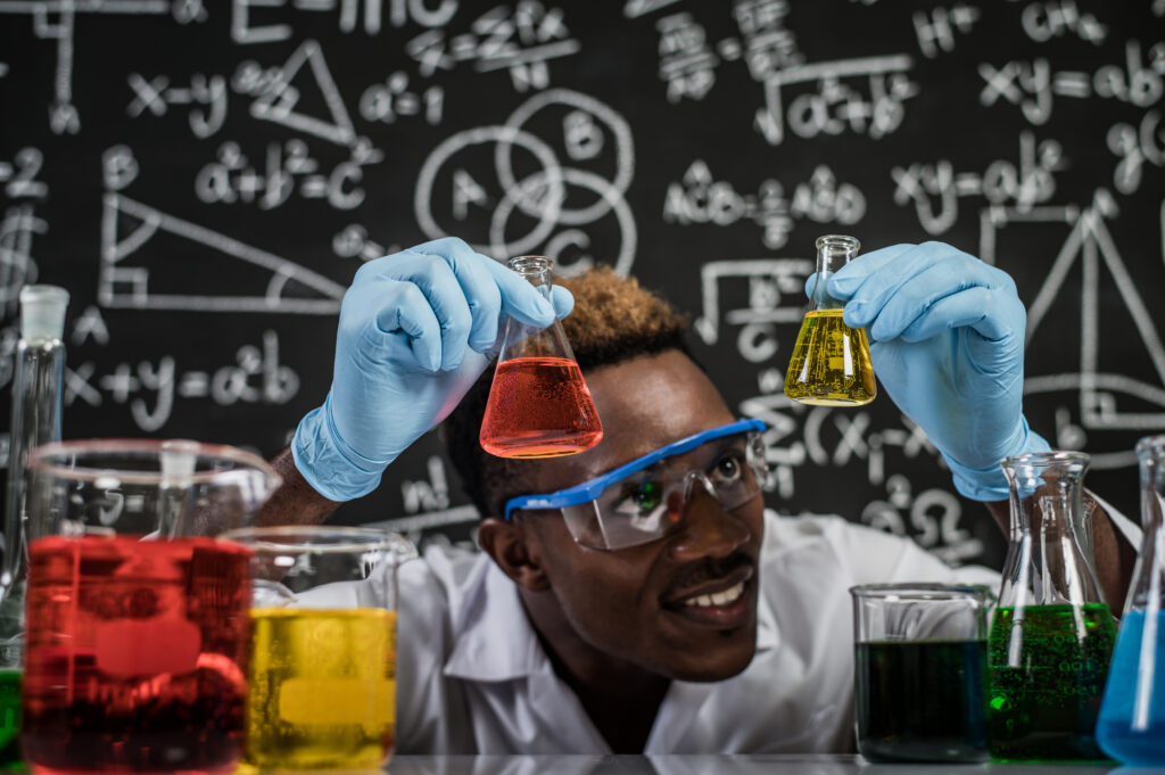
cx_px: 582
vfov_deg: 26.9
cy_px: 388
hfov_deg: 39.6
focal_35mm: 50
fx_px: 1617
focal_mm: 50
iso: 100
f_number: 2.8
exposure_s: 1/160
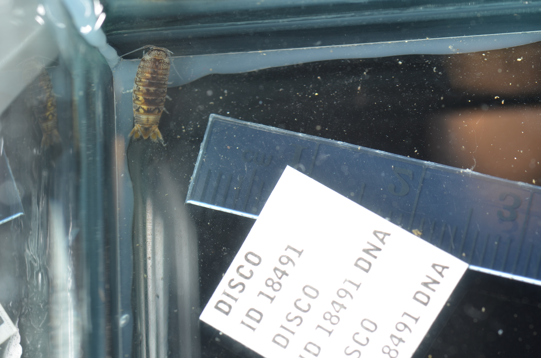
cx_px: 270
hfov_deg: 22.7
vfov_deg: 15.1
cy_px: 179
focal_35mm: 90
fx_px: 1350
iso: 125
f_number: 9
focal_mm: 60
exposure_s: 1/250
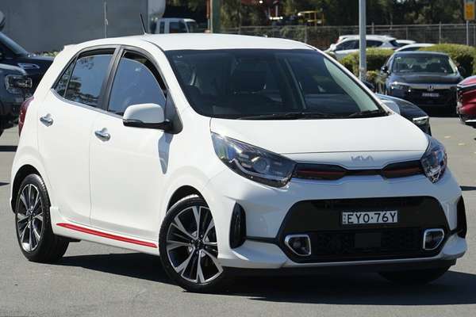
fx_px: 1388
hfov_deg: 19.5
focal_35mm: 105
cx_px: 238
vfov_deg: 13.0
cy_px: 158
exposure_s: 1/1600
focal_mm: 105
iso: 1000
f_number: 7.1
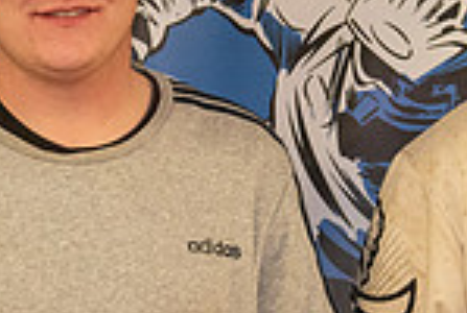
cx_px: 74
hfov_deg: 12.1
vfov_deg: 8.2
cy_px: 187
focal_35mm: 168
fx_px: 2184
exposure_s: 1/640
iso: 2500
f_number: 2.8
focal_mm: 38
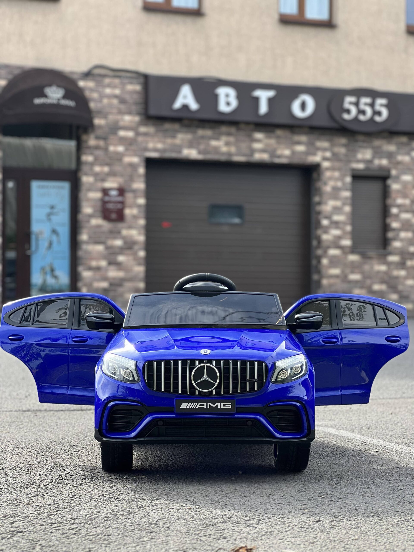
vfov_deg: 25.3
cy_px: 276
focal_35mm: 77
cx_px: 207
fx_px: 1228
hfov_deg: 19.1
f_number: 2.8
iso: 40
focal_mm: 9
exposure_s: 1/158
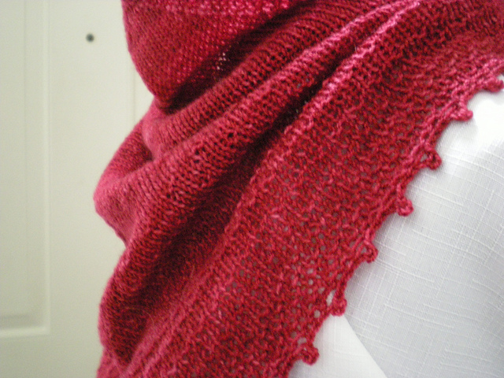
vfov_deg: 32.9
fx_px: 641
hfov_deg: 42.9
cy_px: 189
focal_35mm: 44
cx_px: 252
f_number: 3.5
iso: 580
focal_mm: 7.4
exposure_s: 1/8
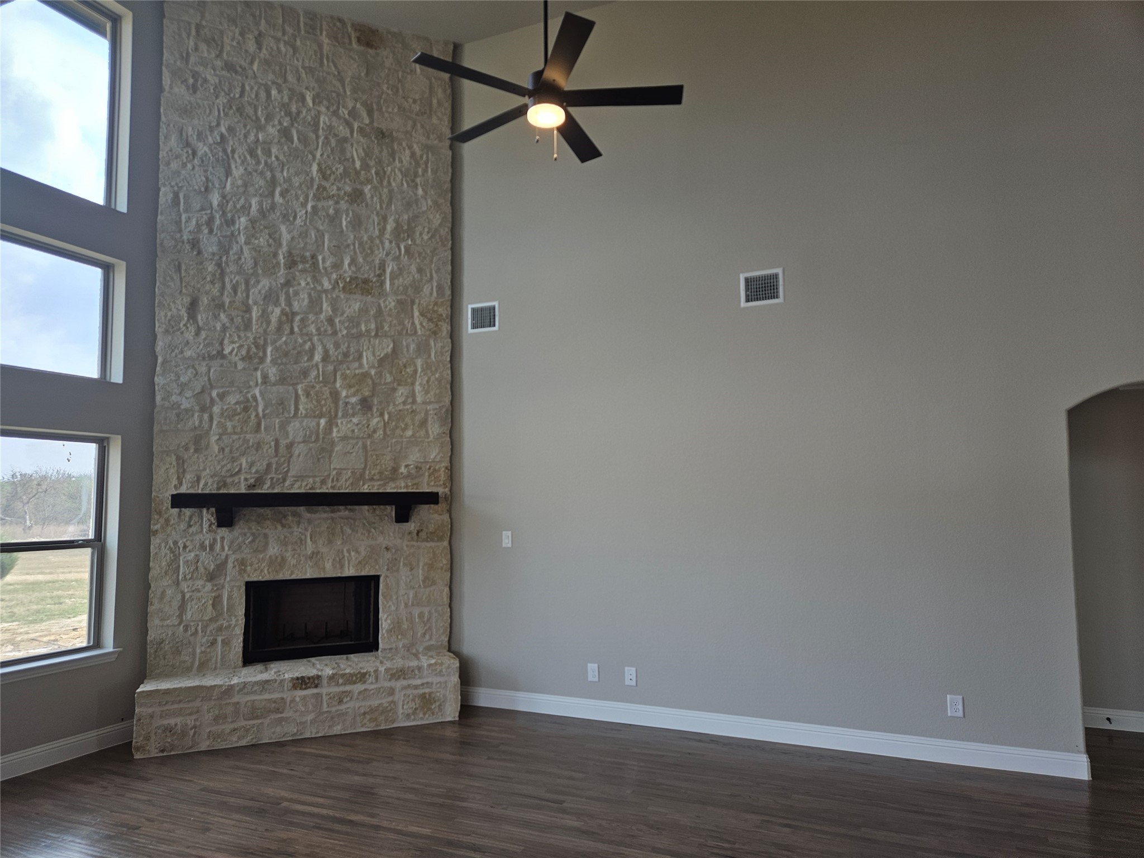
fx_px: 760
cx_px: 572
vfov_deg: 58.9
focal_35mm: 23
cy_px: 429
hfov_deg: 73.9
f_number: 1.8
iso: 40
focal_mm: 5.4
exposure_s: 1/120
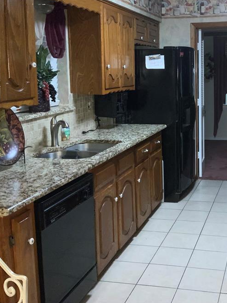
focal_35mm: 45
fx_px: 393
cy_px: 131
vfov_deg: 42.0
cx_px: 188
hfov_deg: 31.2
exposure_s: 1/40
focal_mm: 3
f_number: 1.8
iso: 125
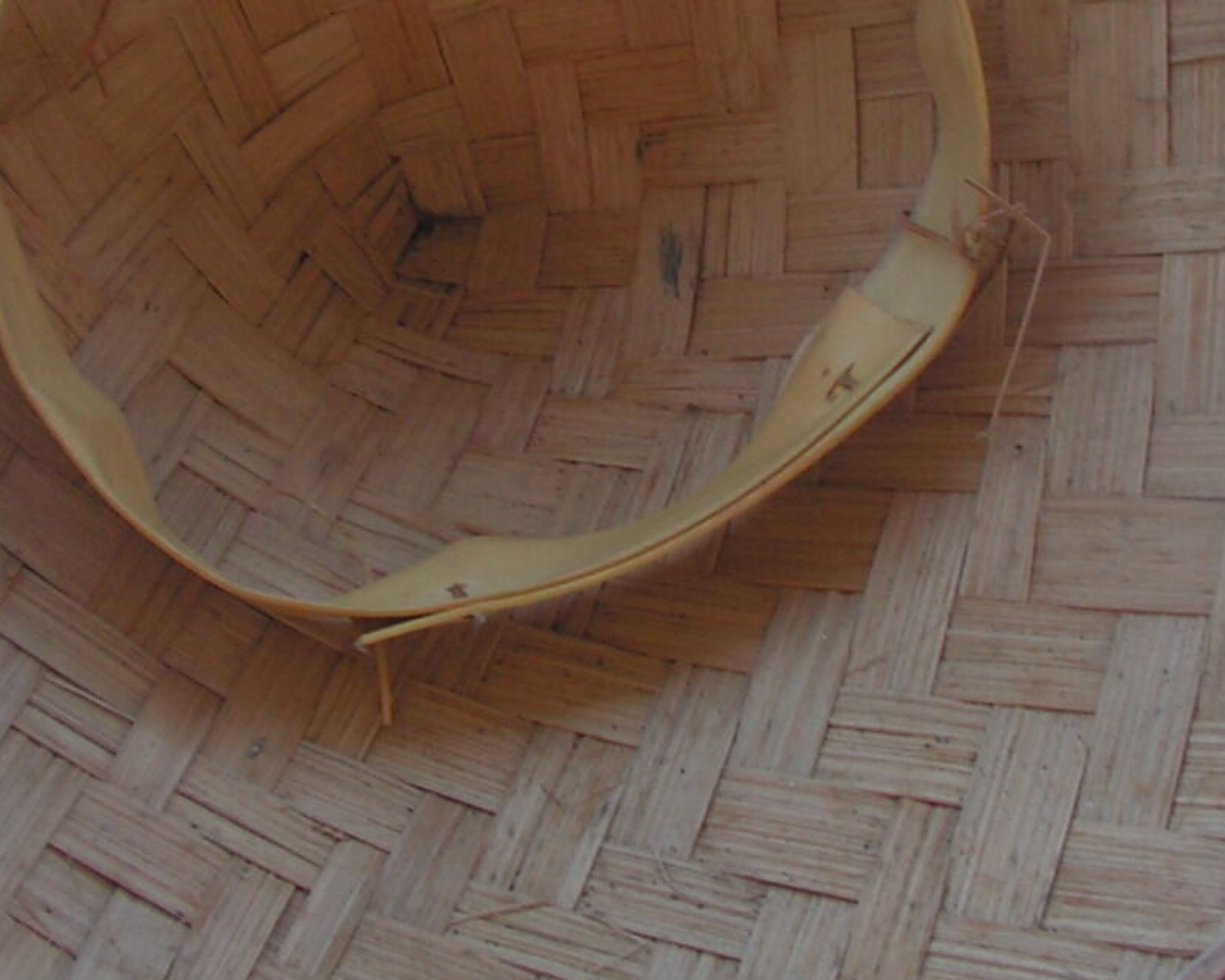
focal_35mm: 91
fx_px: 3300
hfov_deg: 21.0
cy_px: 223
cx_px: 637
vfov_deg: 16.8
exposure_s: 1/80
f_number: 3.2
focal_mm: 6
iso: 64
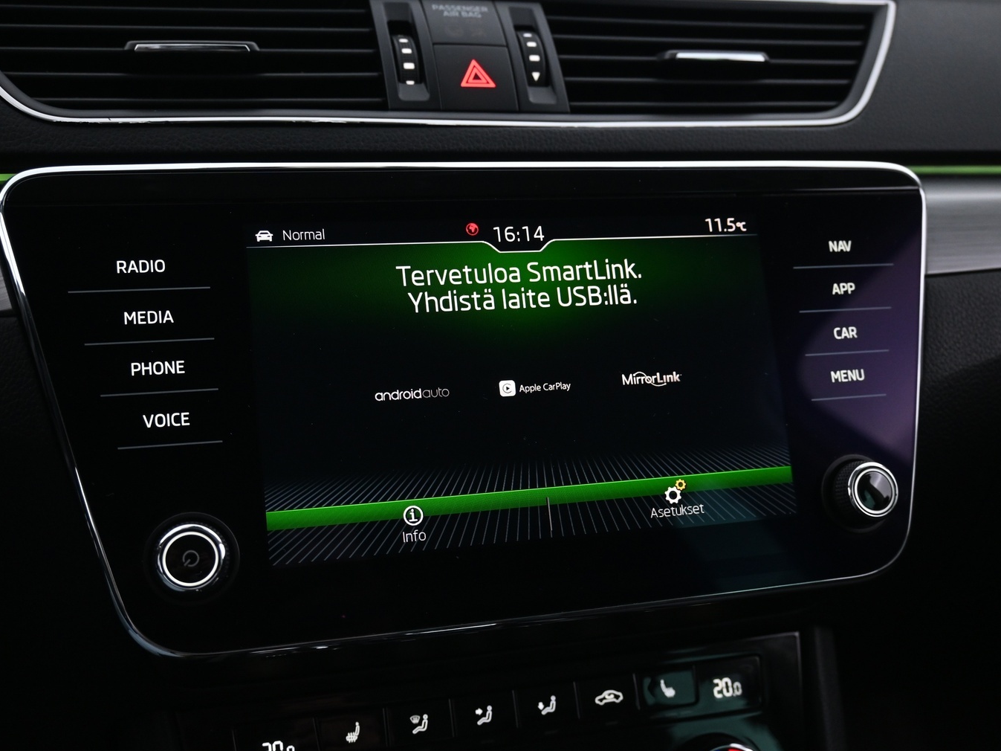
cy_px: 401
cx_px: 502
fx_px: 1078
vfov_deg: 38.4
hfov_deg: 49.8
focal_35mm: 37
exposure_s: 1/30
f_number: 4
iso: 1250
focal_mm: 21.5
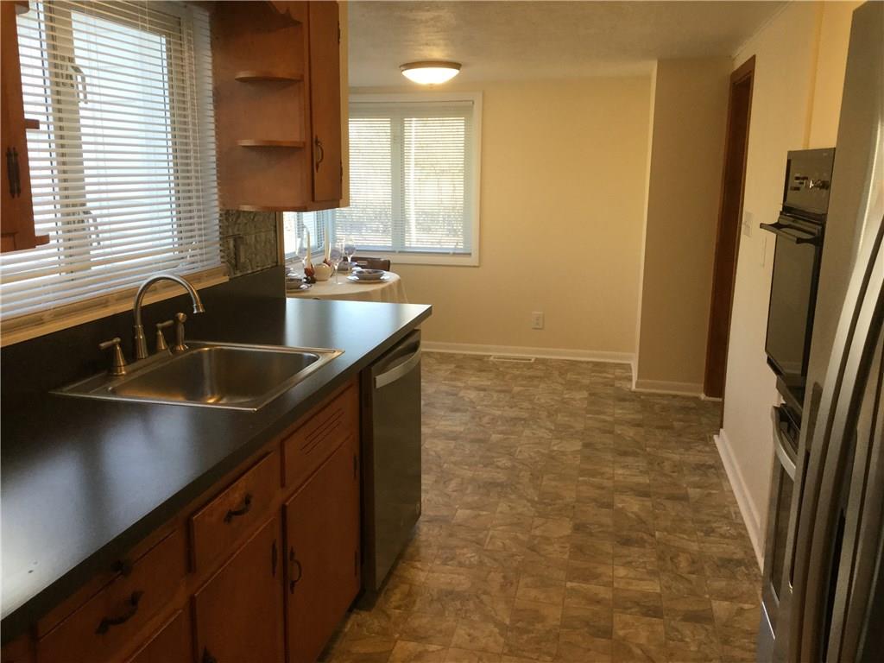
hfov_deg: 58.4
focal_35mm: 31
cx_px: 442
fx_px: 792
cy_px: 332
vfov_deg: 45.4
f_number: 2.4
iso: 25
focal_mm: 3.3
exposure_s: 1/30
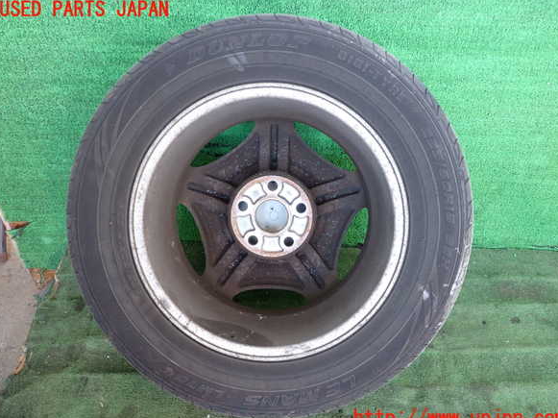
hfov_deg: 58.4
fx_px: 499
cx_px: 282
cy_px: 214
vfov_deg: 45.4
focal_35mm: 31
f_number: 2.3
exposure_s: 1/125
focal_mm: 5.4
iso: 500
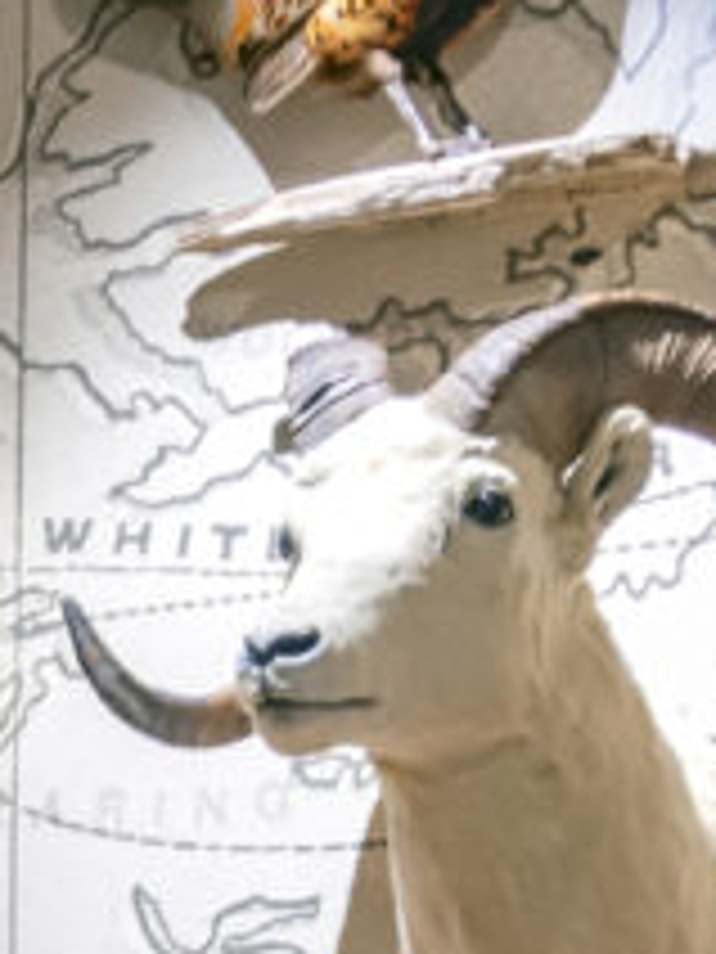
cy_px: 1118
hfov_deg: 8.9
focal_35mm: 167
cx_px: 135
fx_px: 4606
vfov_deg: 11.6
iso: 400
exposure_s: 1/50
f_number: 3.5
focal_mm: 24
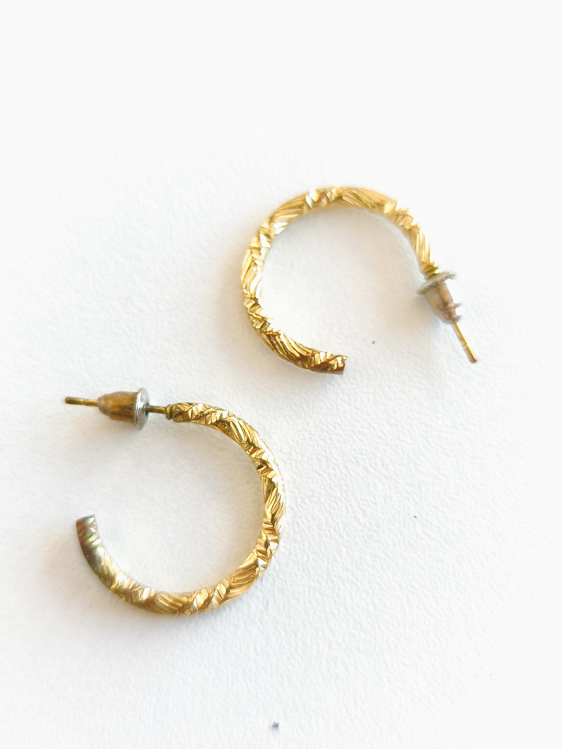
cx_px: 281
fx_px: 693
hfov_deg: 44.2
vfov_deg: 56.8
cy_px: 374
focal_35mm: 32
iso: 50
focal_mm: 6.14
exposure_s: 1/10
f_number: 1.65
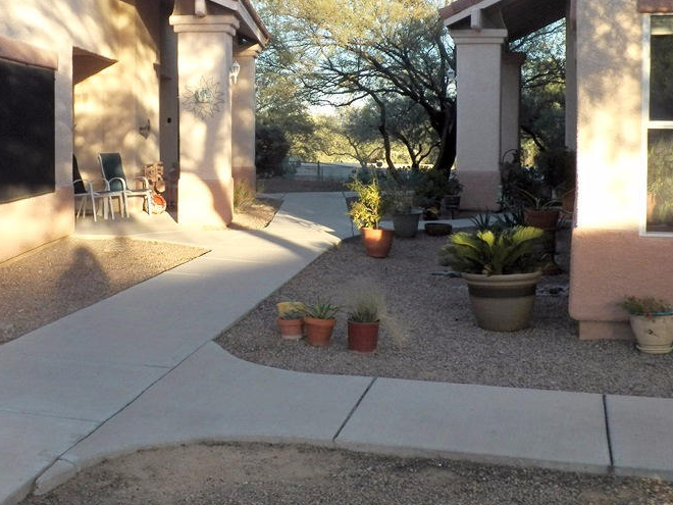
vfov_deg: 27.4
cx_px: 195
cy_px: 181
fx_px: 1030
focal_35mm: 53
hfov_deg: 35.6
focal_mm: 6.3
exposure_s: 1/320
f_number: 4
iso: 125
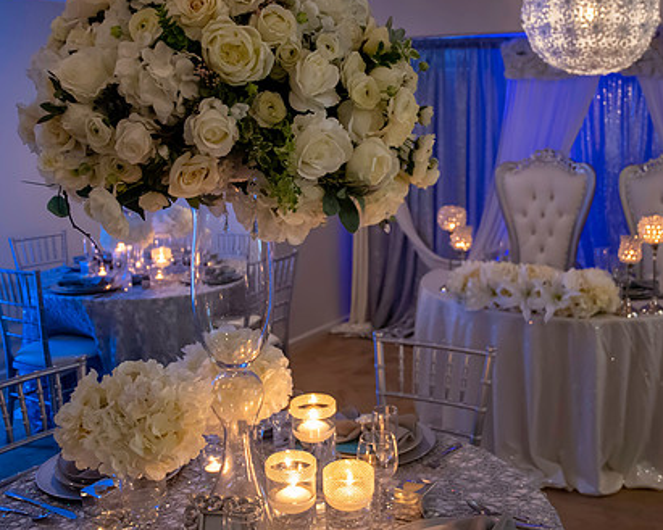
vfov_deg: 40.1
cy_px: 250
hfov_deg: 48.8
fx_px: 726
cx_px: 400
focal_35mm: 37
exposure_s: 1/60
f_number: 2.8
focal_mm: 16
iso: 1800
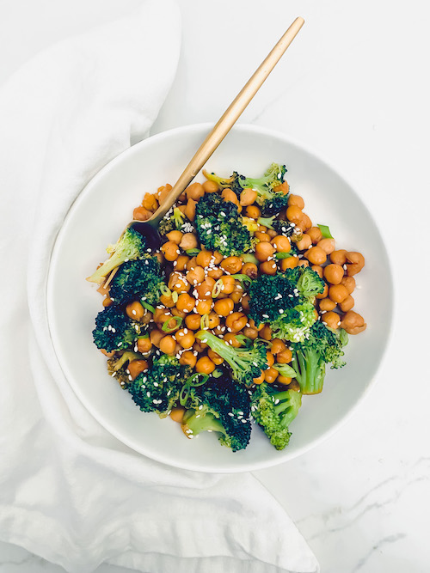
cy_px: 286
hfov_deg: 53.0
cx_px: 215
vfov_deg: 67.3
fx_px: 431
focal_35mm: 26
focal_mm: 4.25
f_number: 1.8
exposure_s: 1/60
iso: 320
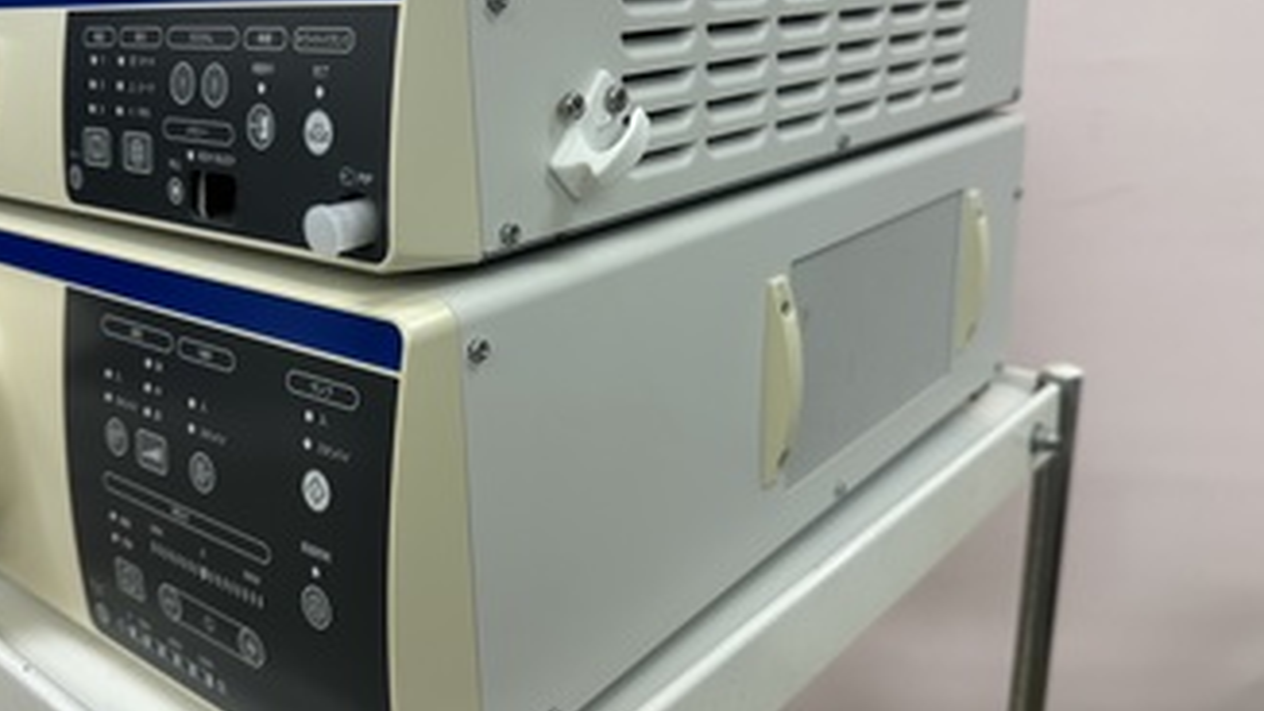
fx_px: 1073
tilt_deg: -16.3
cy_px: 309
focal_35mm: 32
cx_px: 560
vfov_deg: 36.6
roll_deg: +1.9
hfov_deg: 60.8
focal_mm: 6.86
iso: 64
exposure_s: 1/131
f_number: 1.78
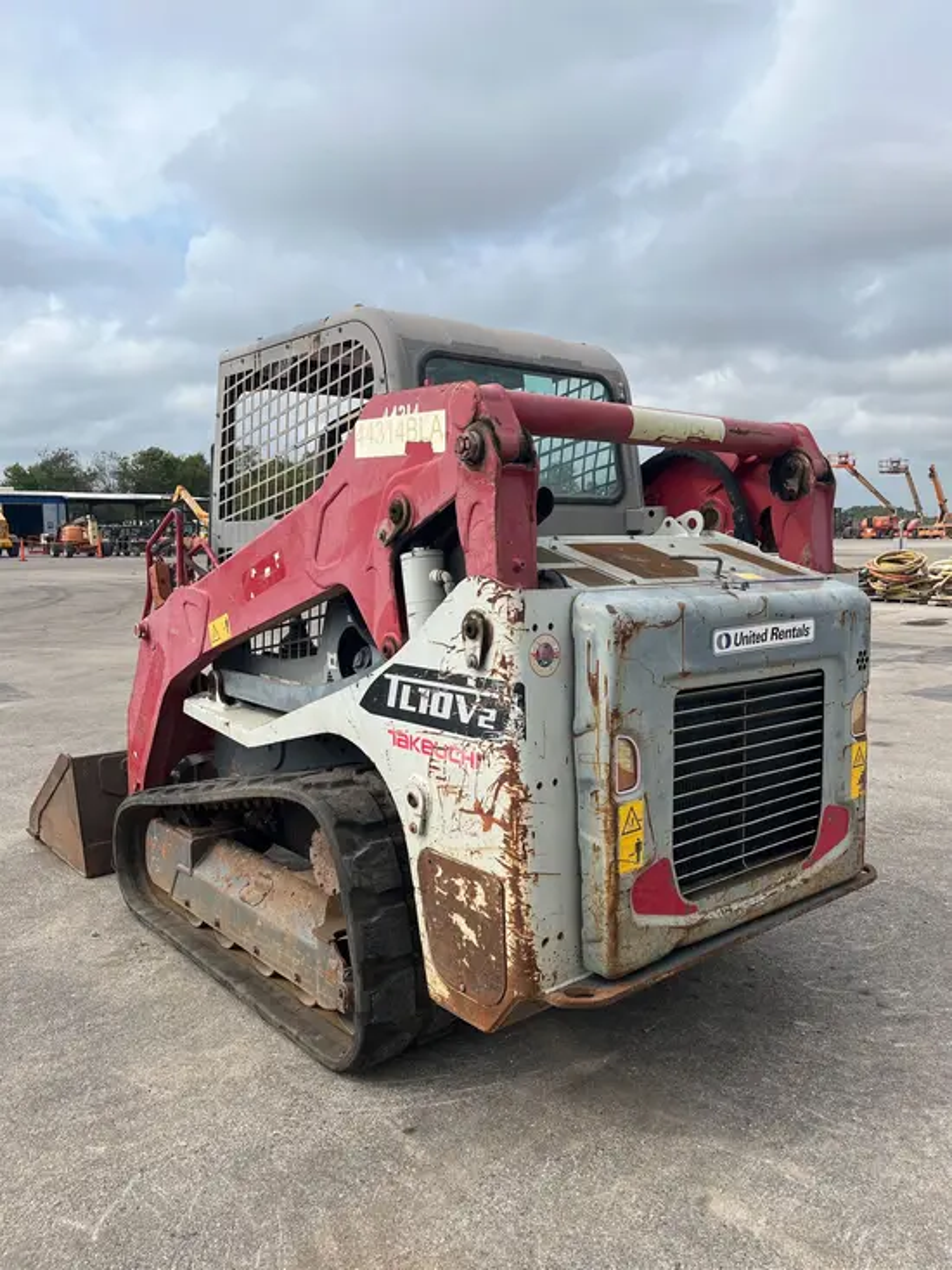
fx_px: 953
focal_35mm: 26
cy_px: 635
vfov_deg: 67.3
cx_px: 476
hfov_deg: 53.1
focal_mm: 5.1
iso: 50
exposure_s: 1/4484
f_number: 1.6
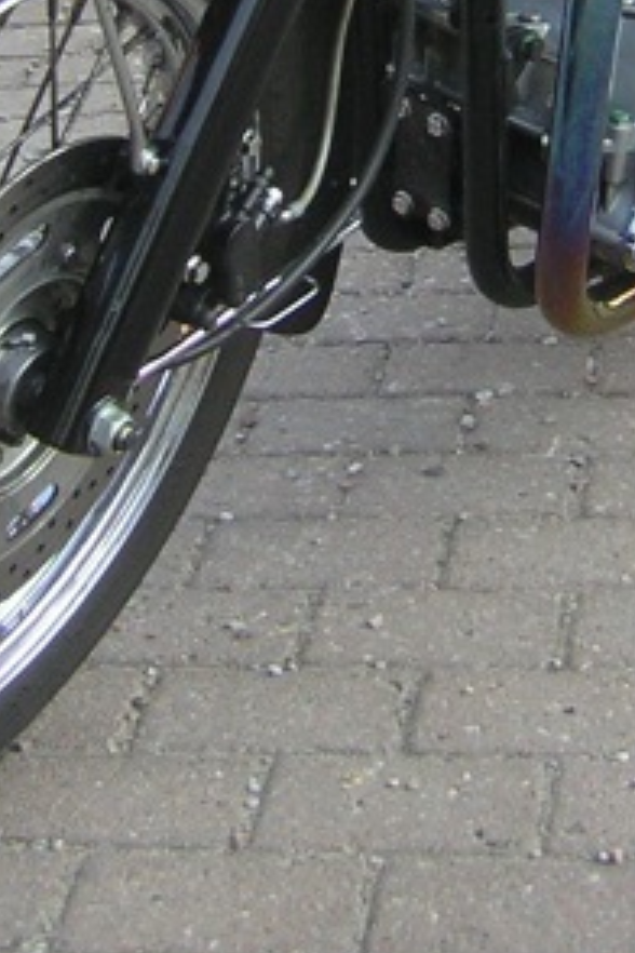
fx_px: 2699
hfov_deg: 13.4
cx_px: 379
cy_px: -146
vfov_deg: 19.1
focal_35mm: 102
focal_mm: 4.7
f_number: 2.6
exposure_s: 1/165
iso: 50
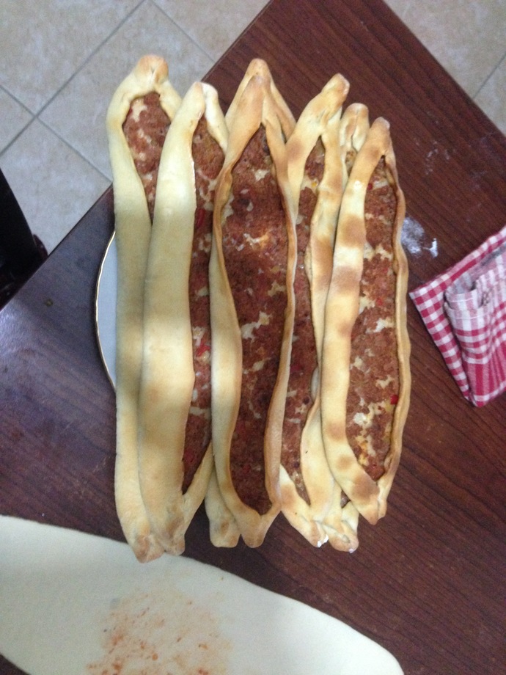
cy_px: 338
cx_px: 253
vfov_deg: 55.4
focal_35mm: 33
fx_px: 643
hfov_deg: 42.9
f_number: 2.4
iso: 500
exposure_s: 1/15
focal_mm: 4.12
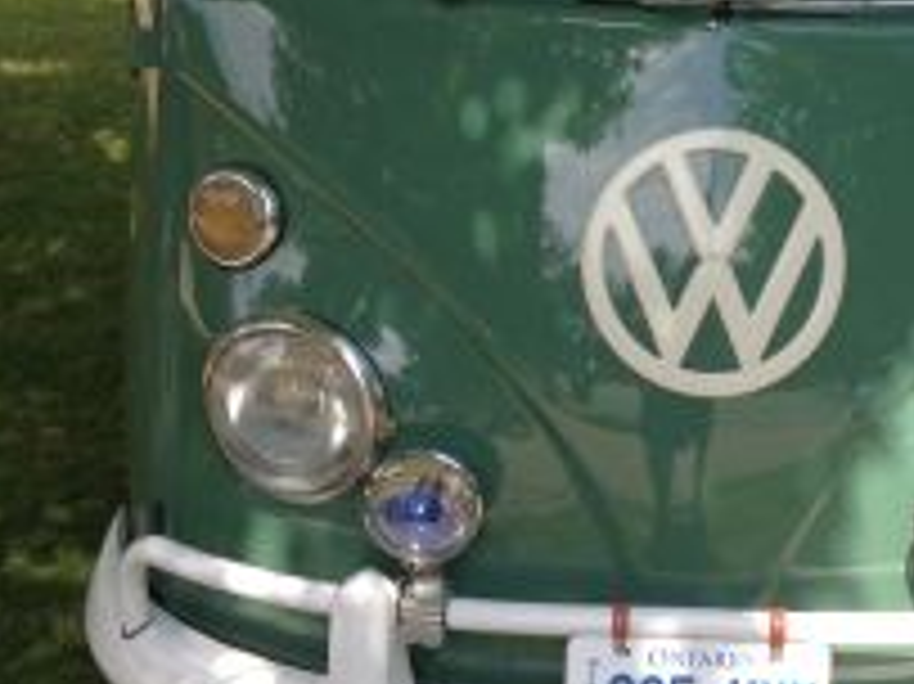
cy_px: 164
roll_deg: -0.2
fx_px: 1821
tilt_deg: -9.6
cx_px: 671
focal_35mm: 69
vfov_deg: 21.1
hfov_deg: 27.8
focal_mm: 4.28
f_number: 2.4
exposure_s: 1/605
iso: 50
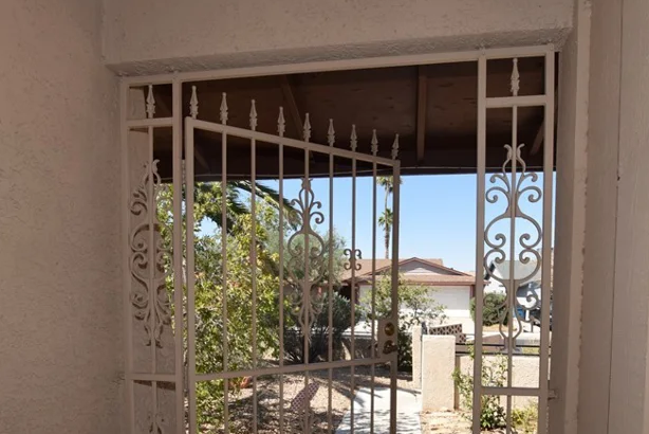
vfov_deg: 49.6
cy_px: 318
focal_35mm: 25
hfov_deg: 71.5
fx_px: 451
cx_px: 330
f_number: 8
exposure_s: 1/200
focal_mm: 10
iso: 100
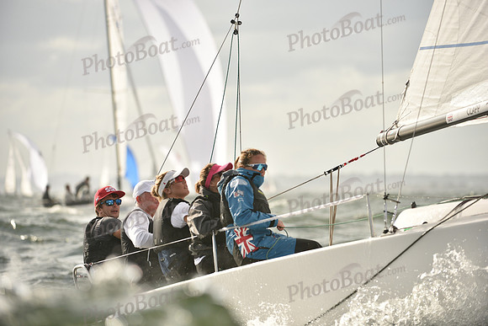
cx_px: 244
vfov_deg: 5.7
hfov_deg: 8.6
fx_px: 3254
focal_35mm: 240
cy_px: 163
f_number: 4
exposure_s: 1/2500
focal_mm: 240
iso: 320
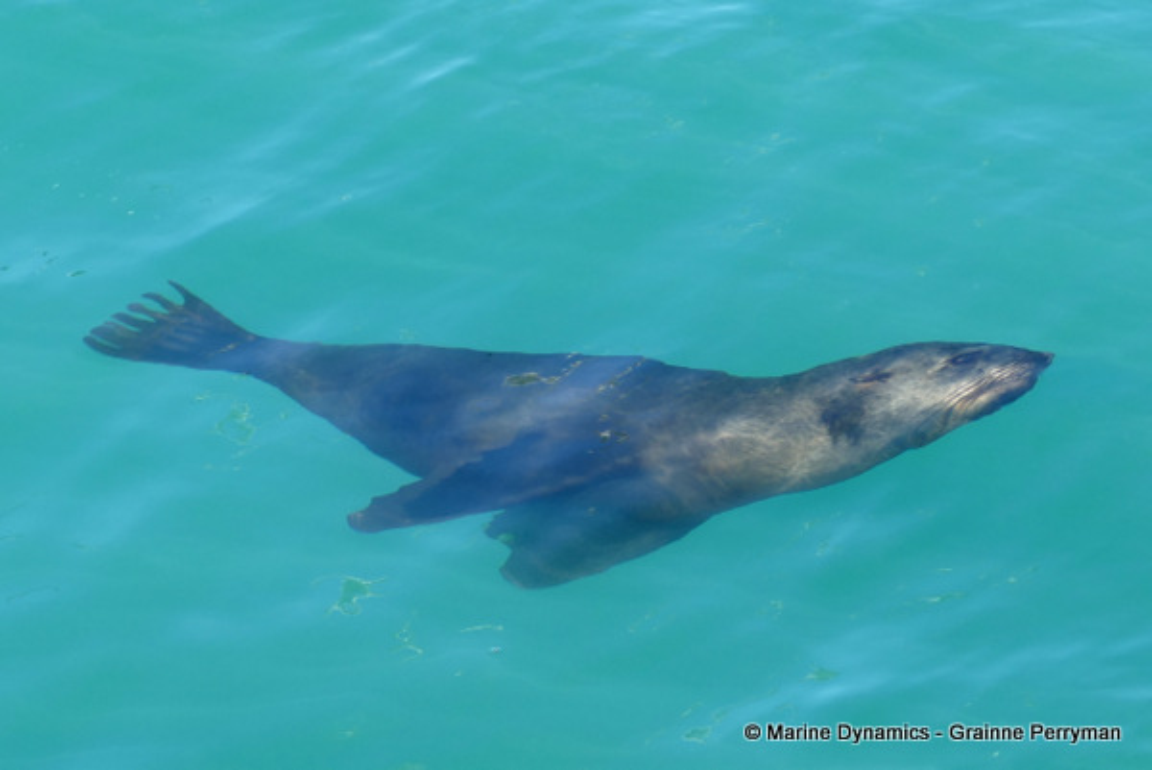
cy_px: 385
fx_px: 2722
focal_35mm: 85
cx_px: 576
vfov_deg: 16.1
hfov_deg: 23.9
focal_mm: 31.05
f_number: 3.8
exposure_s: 1/320
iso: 125
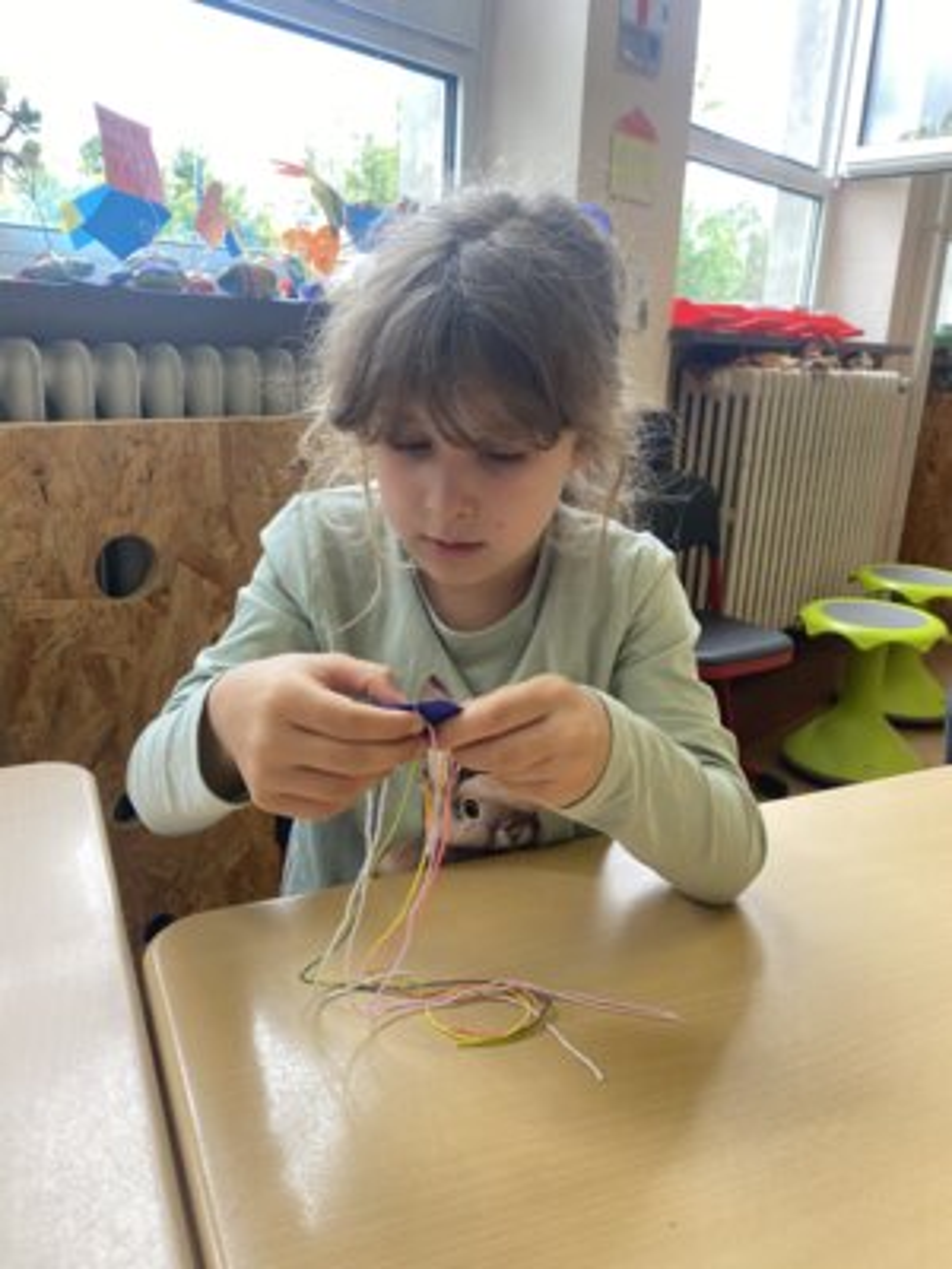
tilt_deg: -16.4
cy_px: 634
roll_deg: -3.7
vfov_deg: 67.3
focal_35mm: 26
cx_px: 476
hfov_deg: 53.1
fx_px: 953
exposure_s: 1/100
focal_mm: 4.25
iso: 64
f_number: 1.8
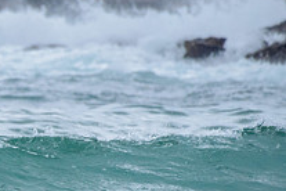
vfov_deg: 0.8
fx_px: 13679
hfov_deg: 1.2
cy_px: 187
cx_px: -186
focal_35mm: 1722
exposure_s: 1/2000
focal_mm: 500
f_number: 5.6
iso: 1250
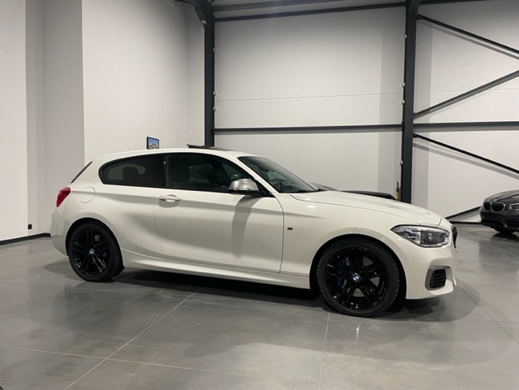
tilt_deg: -2.5
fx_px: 390
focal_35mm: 26
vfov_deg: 53.1
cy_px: 195
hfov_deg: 67.3
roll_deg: -0.5
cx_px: 260
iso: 64
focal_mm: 4.2
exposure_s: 1/50
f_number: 1.6
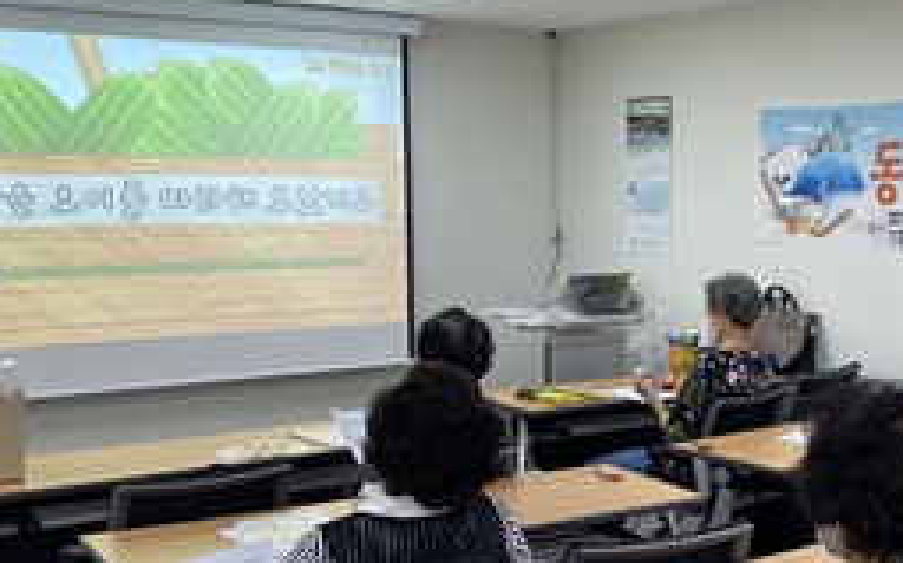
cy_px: 335
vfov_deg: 23.9
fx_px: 1328
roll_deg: -0.7
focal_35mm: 54
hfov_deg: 37.2
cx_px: 591
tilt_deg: -6.3
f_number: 1.8
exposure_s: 1/120
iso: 80
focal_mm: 4.25
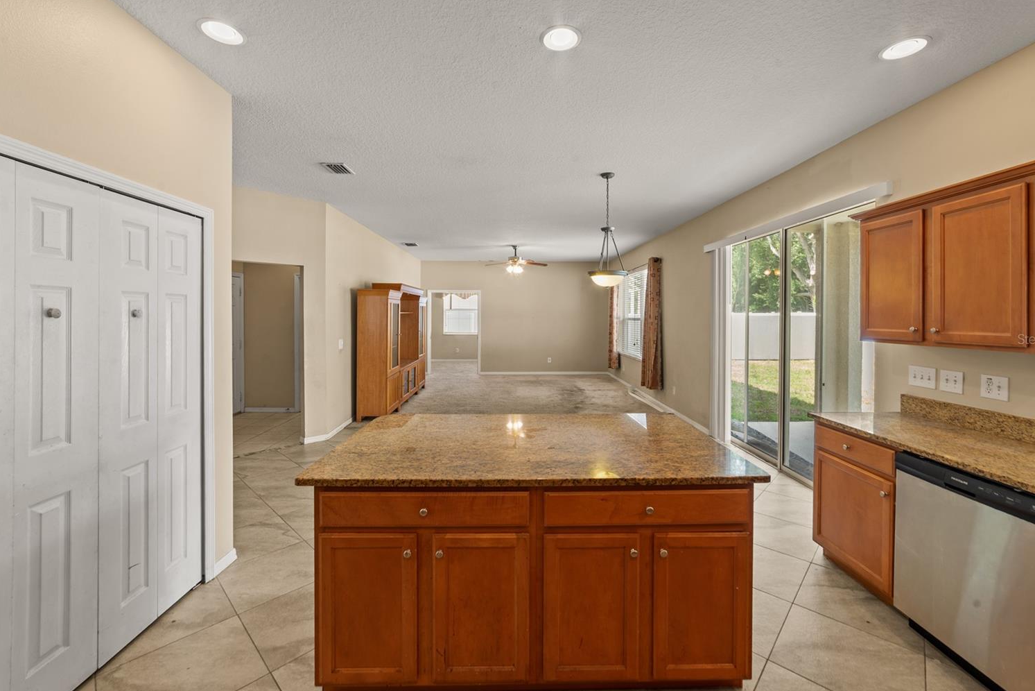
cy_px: 339
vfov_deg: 77.3
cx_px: 525
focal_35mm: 15
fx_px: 431
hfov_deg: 100.4
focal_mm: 14
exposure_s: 1.6
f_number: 11
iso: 160
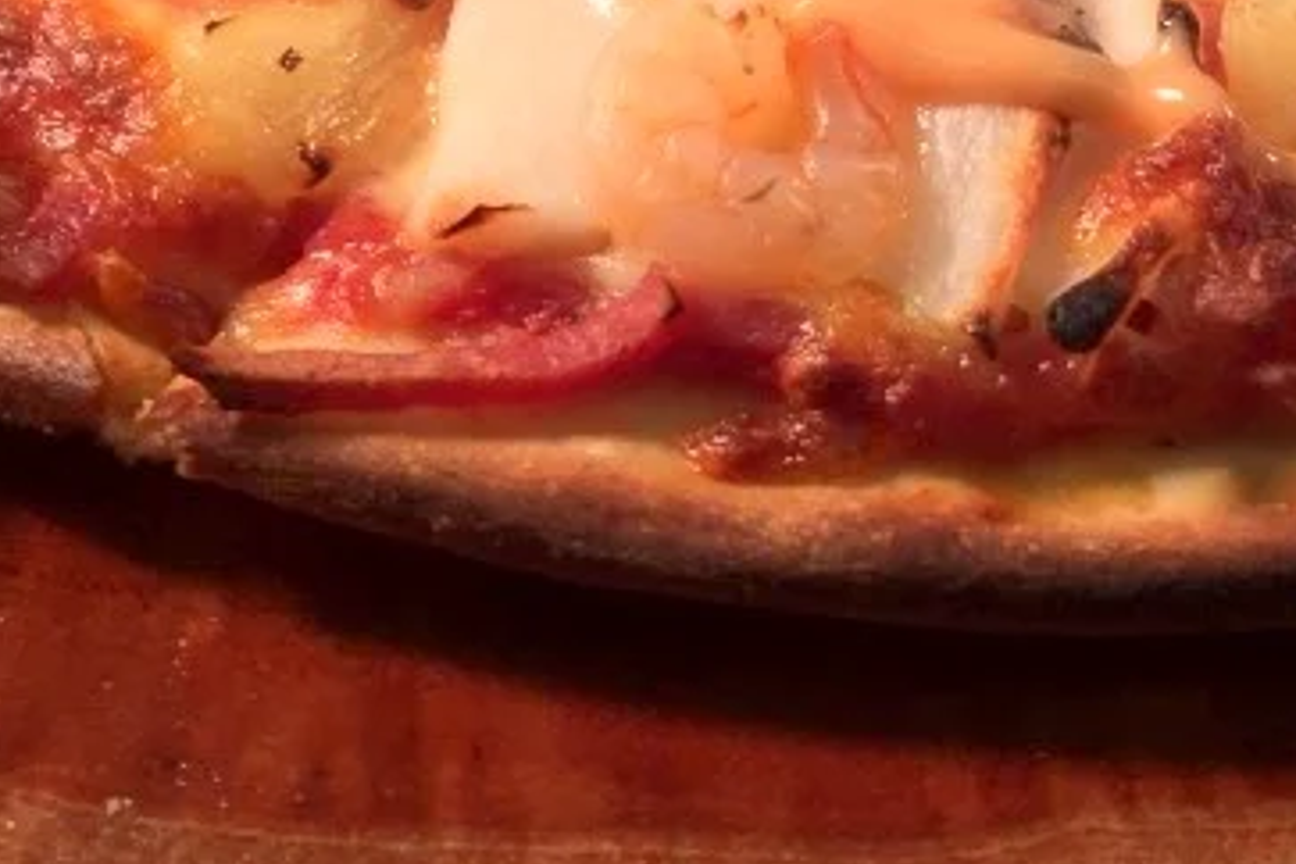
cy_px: -296
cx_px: 914
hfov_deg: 23.7
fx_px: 3060
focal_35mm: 85
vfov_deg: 15.2
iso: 32
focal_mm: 4.15
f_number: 2.2
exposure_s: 1/216
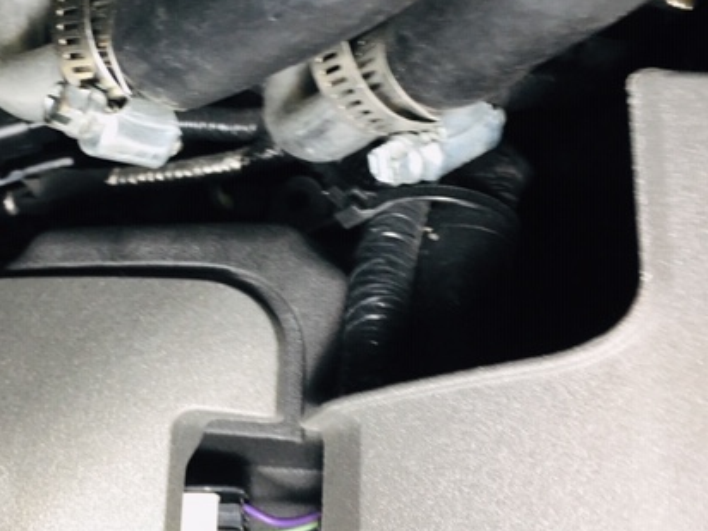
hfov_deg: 41.3
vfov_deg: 32.1
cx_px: 213
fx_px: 920
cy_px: 204
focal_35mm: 45
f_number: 2.2
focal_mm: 4.15
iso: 80
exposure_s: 1/30
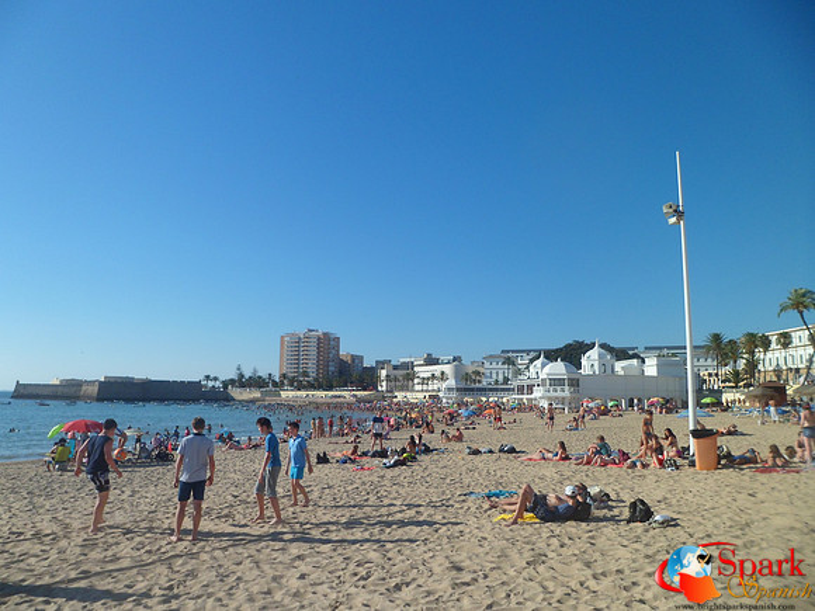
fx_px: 612
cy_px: 306
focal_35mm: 26
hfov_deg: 67.3
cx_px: 408
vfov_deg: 53.1
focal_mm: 4.9
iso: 80
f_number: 9.4
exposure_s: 1/180
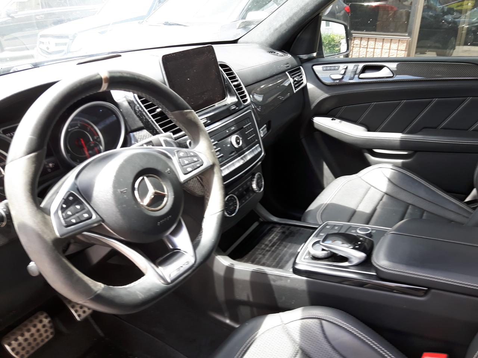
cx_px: 239
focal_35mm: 31
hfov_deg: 58.4
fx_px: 428
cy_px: 179
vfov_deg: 45.4
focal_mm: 3.7
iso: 40
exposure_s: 1/50
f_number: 1.9
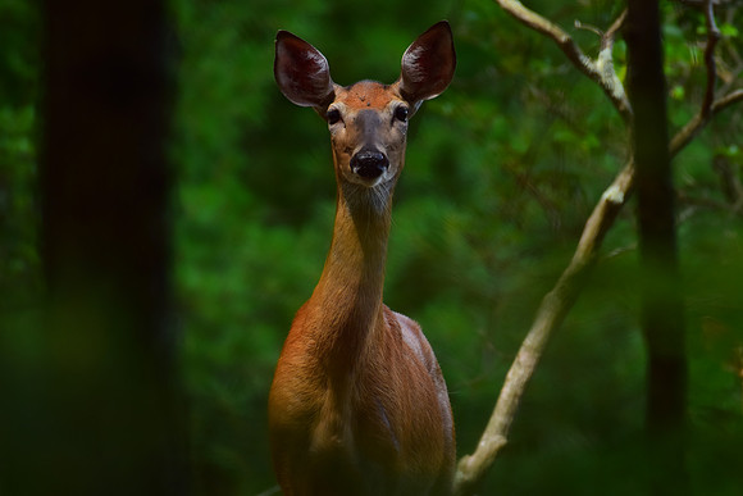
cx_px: 372
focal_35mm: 750
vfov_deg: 1.8
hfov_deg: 2.7
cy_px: 248
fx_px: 15482
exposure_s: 1/125
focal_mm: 500
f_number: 5.6
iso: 100
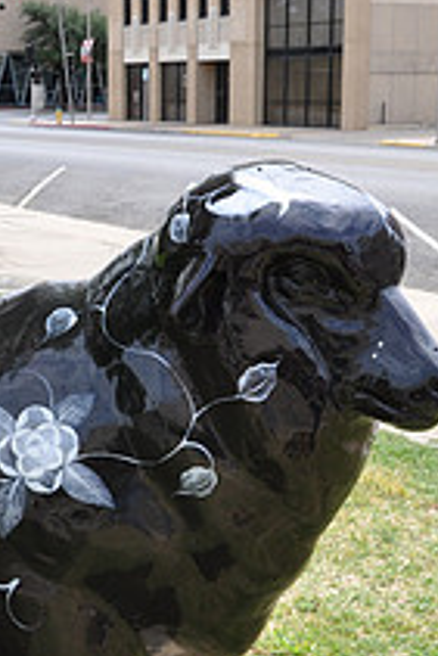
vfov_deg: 27.0
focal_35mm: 74
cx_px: -22
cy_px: 480
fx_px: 1348
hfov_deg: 17.9
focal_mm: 18
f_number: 7.1
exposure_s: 1/200
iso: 200
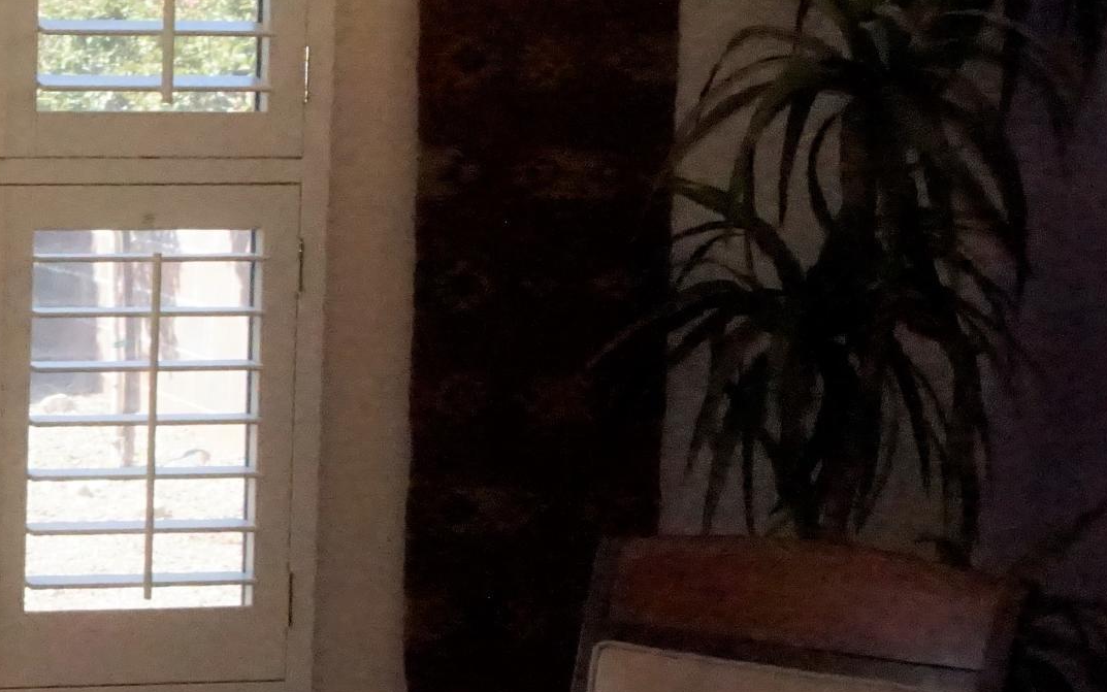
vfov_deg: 13.9
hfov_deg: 19.8
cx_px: -426
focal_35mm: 94
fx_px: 2836
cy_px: 382
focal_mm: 22
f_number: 16
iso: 8000
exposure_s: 1/160
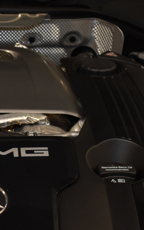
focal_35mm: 92
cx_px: -15
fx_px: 578
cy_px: 185
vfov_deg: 22.3
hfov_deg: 13.9
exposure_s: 1/60
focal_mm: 24
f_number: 4.5
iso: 900
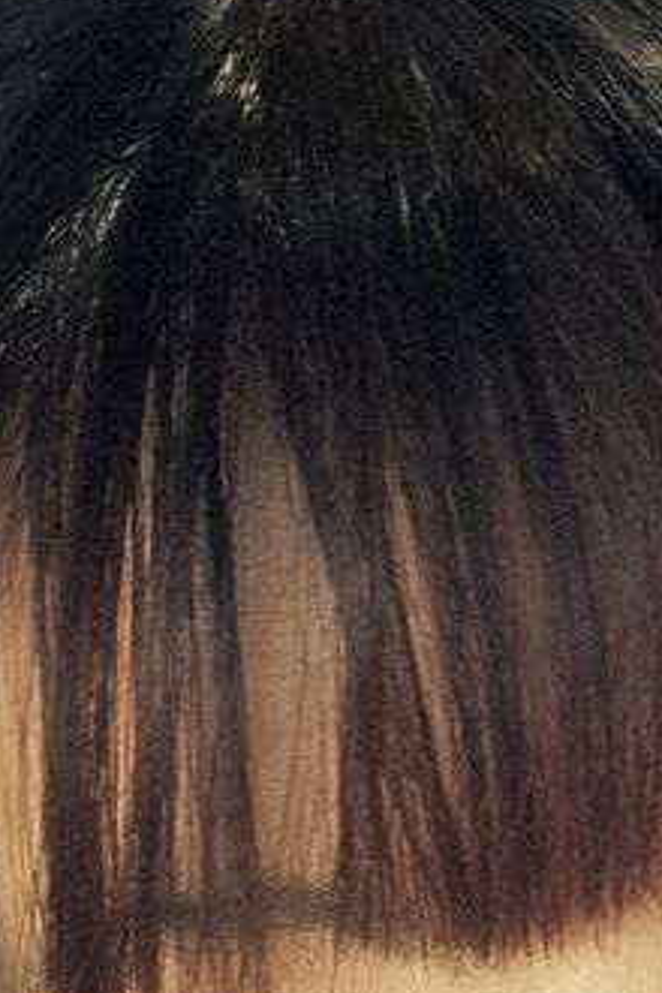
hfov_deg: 4.9
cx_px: 1321
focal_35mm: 273
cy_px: 1652
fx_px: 7530
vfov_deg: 7.4
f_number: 2.8
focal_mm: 33.2
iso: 250
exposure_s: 1/60
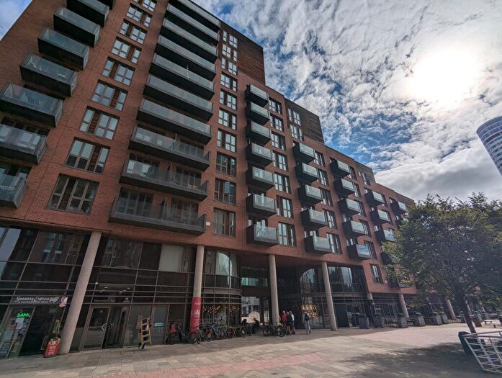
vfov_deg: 78.3
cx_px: 251
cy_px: 189
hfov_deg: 94.4
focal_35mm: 16
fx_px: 232
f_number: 2.2
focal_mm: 2.35
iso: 46
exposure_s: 1/9259
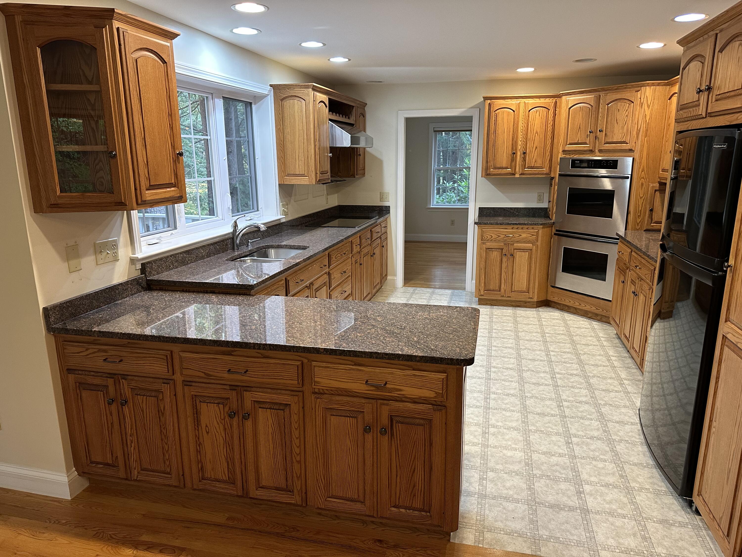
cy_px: 278
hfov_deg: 71.6
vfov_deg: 56.8
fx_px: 514
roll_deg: +0.0
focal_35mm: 24
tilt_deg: -14.3
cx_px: 371
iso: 250
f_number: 1.78
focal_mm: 6.86
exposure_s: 1/60
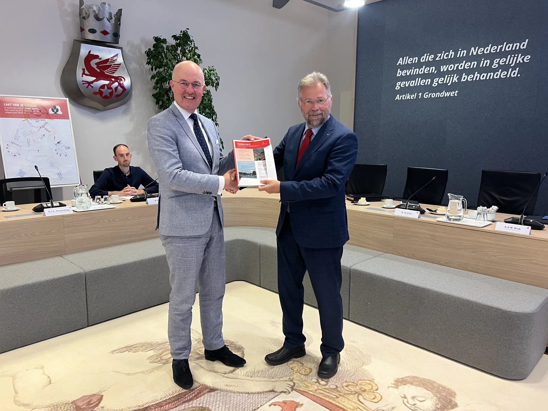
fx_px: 412
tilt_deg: -8.9
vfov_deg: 53.1
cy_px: 206
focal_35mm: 26
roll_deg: +0.6
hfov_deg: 67.3
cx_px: 274
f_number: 1.5
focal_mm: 5.7
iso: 200
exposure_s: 1/60
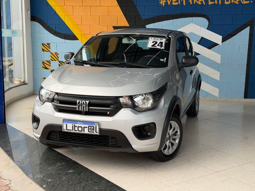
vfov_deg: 30.3
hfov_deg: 39.7
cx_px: 128
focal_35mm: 48
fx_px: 354
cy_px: 96
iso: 80
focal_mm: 6.76
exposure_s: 1/1429
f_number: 1.78
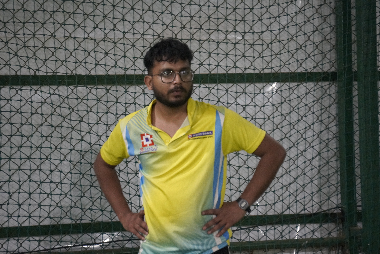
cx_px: 190
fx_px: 3327
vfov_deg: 4.4
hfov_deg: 6.5
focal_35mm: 315
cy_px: 127
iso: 6400
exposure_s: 1/90
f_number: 6.3
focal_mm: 210
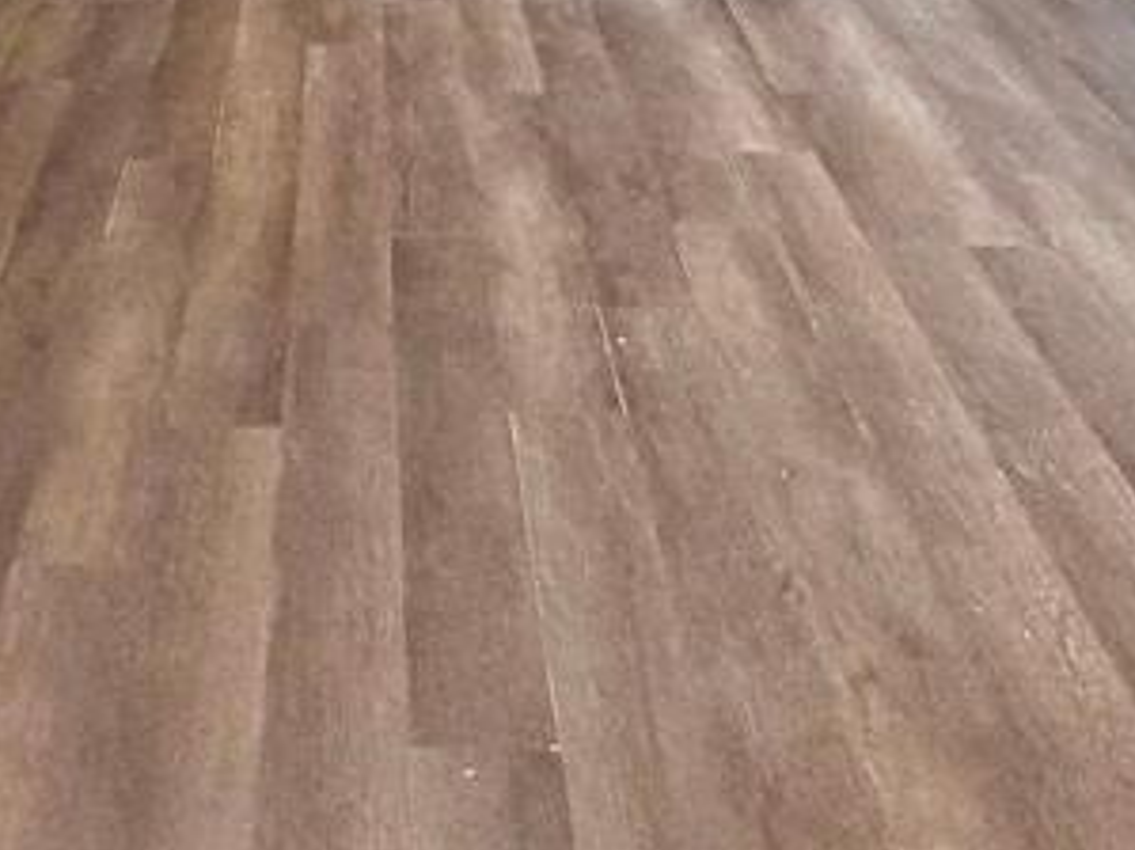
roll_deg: +0.1
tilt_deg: -2.6
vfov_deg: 22.1
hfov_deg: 38.9
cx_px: 326
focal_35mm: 48
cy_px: -573
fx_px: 1573
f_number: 2.2
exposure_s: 1/120
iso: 250
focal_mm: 2.22
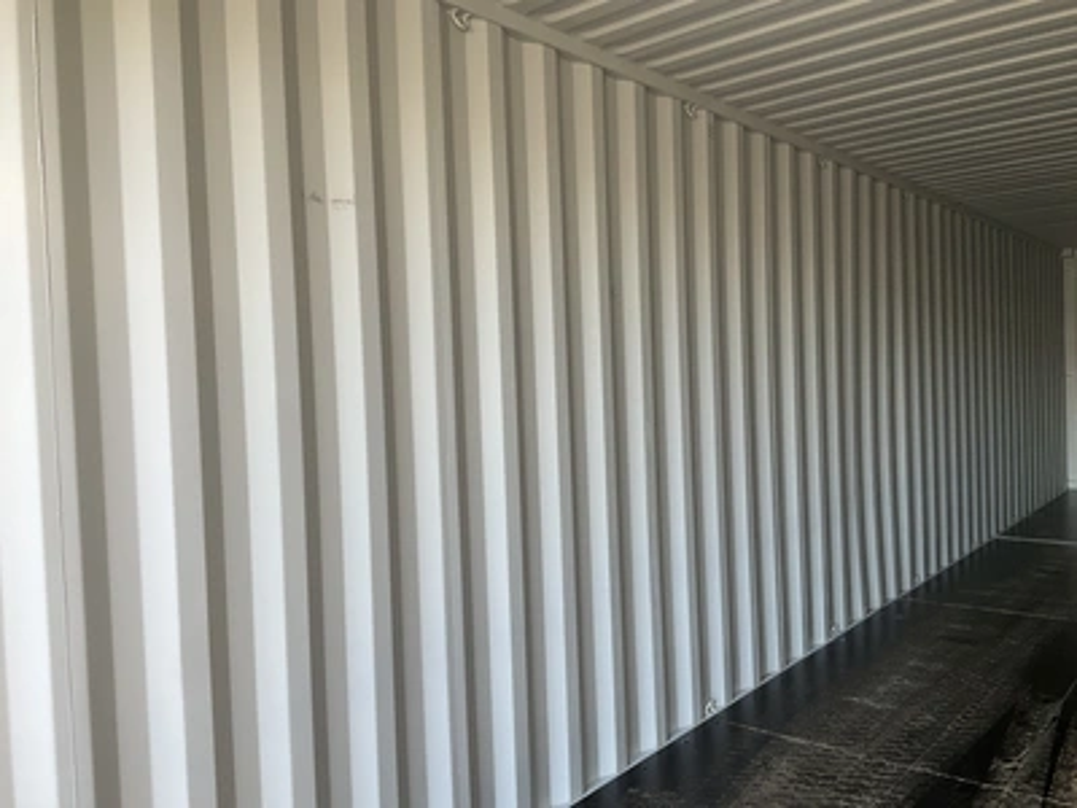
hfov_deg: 61.7
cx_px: 538
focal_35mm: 29
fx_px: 902
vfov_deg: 48.2
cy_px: 404
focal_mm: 3
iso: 50
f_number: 1.8
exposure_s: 1/122
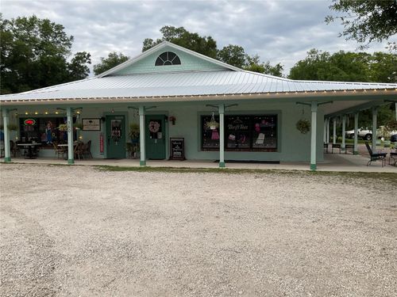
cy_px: 148
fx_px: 333
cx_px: 198
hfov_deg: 61.7
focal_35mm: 29
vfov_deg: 48.2
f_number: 1.8
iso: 16
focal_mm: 3
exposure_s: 1/214
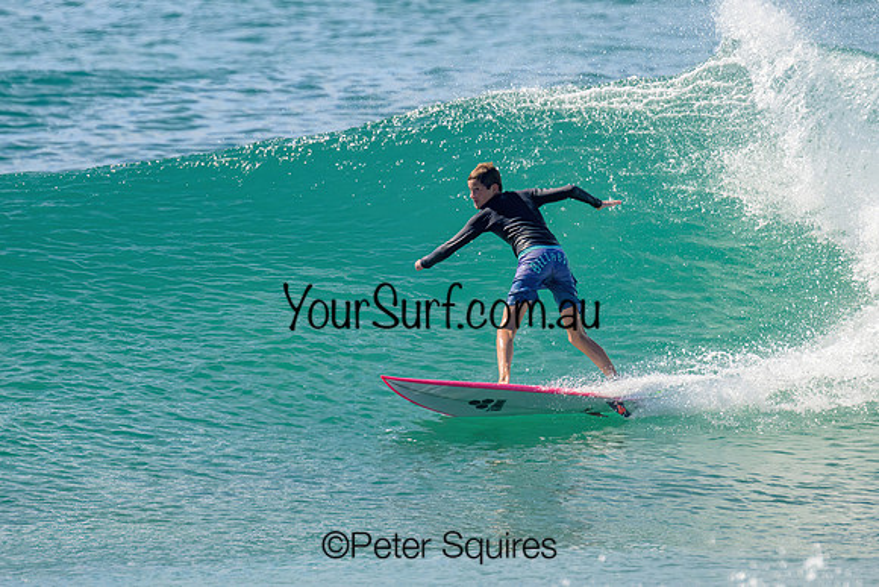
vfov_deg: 1.6
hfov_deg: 2.4
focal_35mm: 867
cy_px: 268
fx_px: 21165
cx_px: 413
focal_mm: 630
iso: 1000
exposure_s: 1/2000
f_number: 11
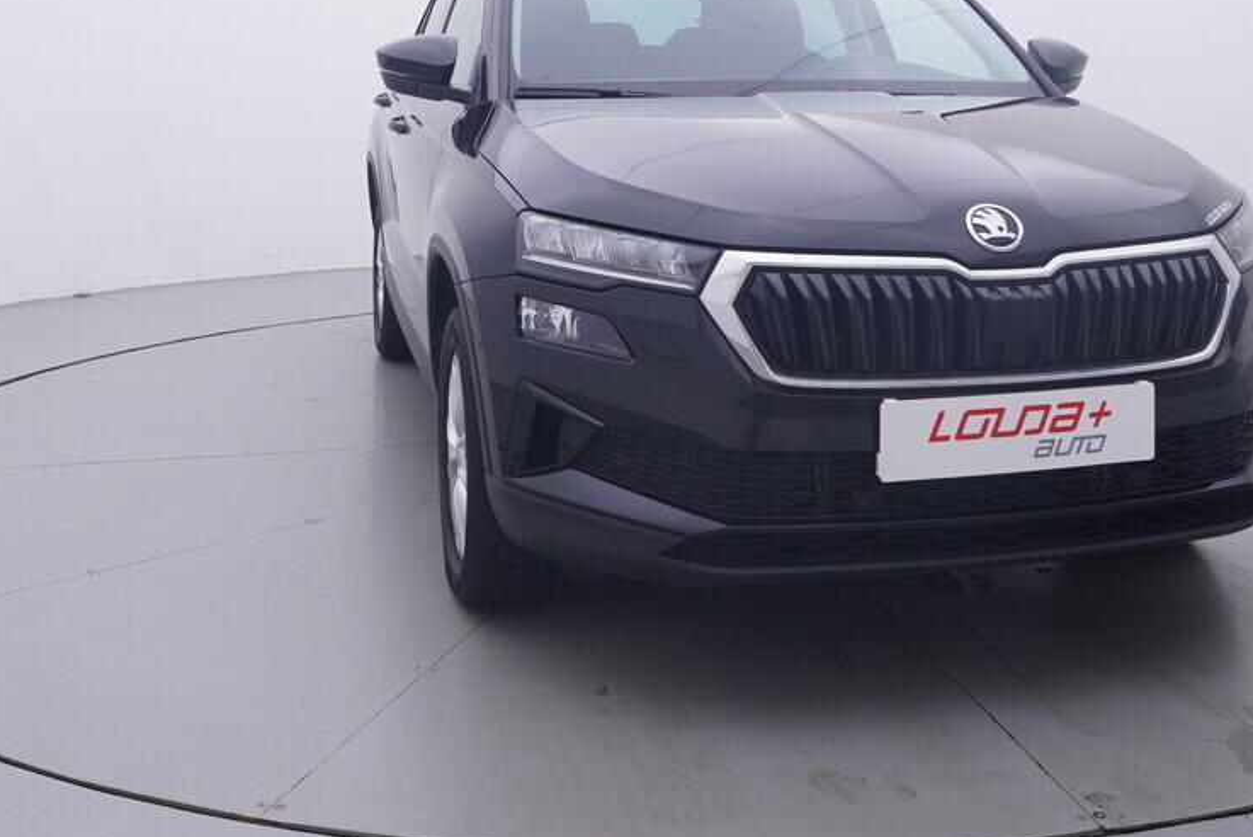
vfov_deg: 29.6
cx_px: 699
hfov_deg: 44.4
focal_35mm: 44
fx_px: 1531
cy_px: 126
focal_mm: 15
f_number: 5
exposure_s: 1/80
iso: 200
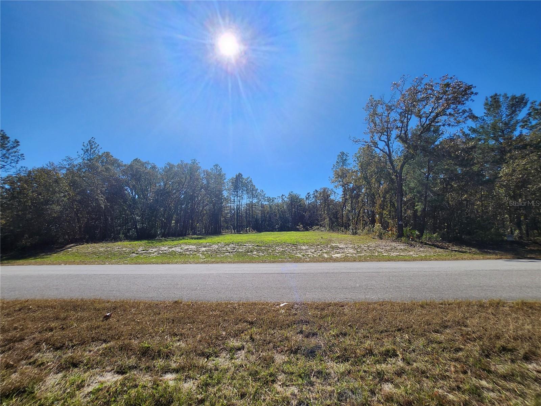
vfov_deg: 89.9
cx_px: 270
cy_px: 203
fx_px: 203
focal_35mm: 13
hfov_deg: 106.2
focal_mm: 1.7
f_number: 2.2
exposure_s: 1/1874
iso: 32
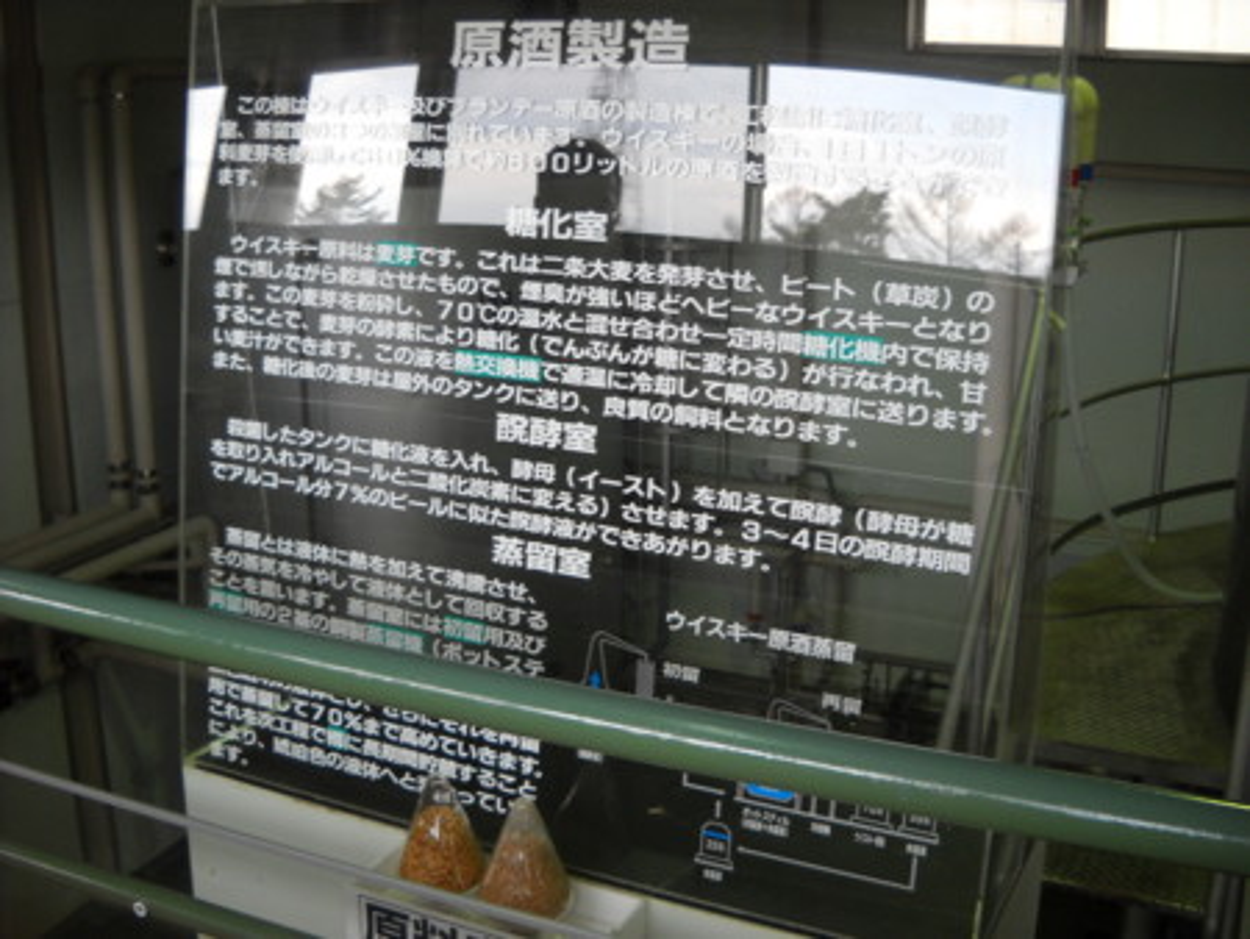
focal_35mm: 41
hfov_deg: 45.8
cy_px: 470
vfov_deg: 35.2
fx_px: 1481
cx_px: 625
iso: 141
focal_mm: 6.72
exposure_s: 1/60
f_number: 3.1
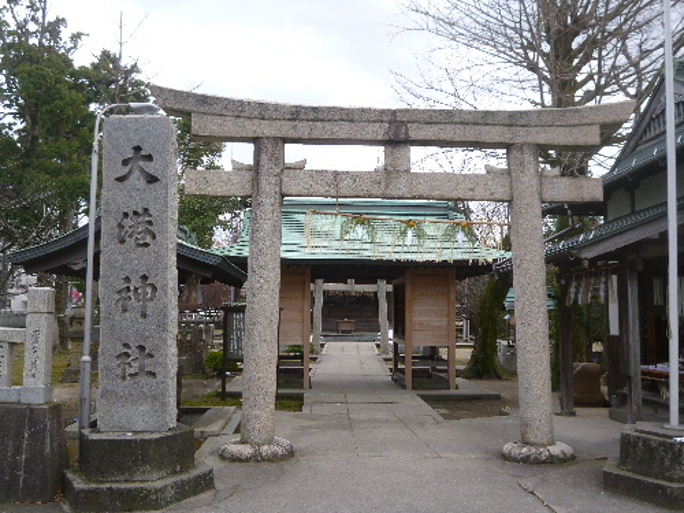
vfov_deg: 45.4
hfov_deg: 58.4
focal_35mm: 31
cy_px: 256
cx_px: 342
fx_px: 613
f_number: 2.8
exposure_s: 1/250
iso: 100
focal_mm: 5.6
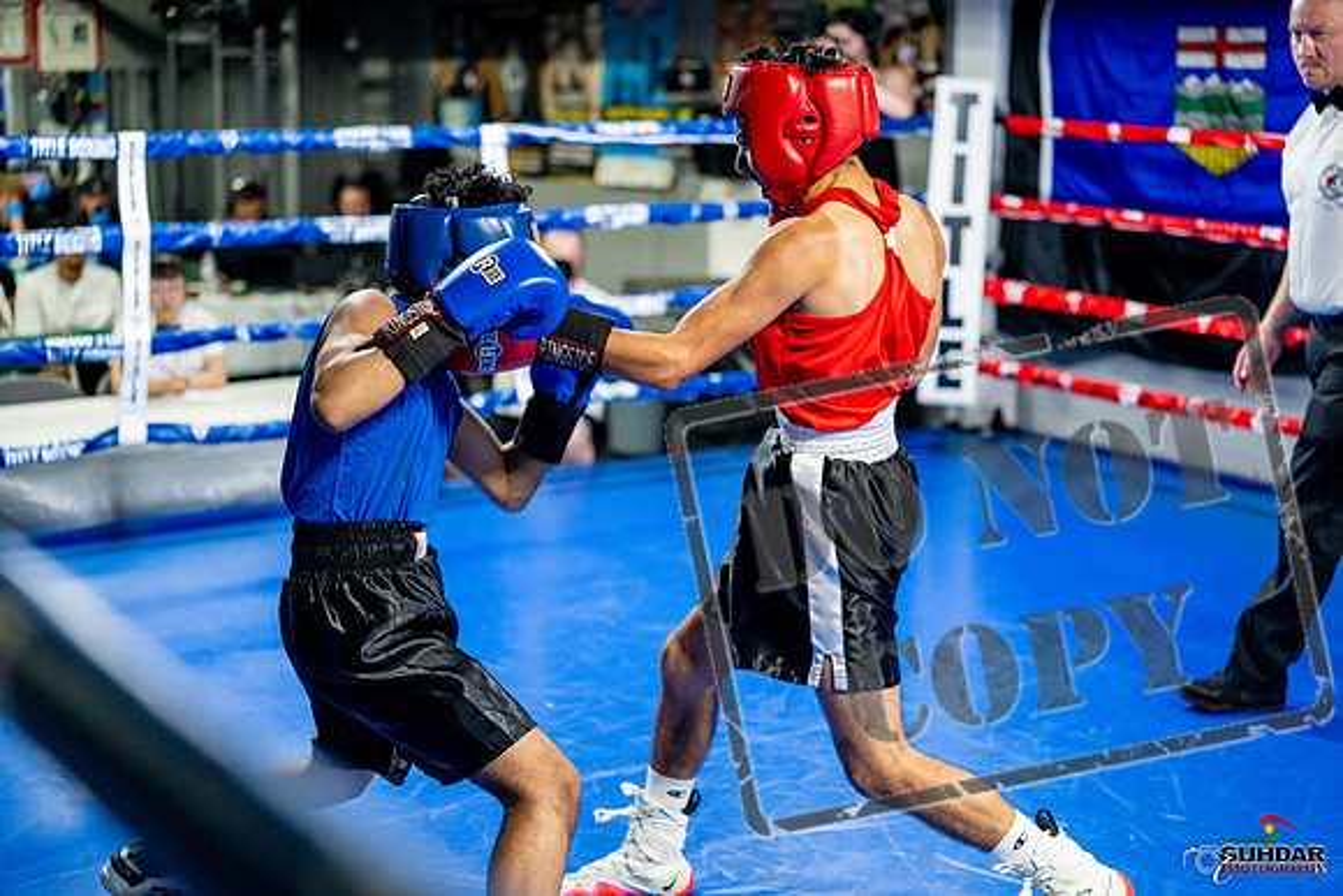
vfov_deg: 25.1
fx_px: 2015
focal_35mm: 54
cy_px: 448
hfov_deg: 36.9
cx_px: 672
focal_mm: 54
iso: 4000
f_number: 2
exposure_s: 1/800
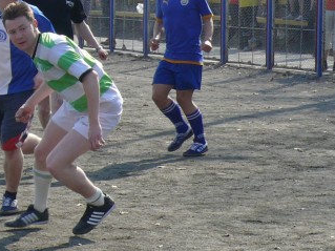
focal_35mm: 204
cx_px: 38
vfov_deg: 7.3
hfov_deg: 9.7
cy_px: 108
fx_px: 1973
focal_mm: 12.7
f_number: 5.6
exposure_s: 1/320
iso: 100
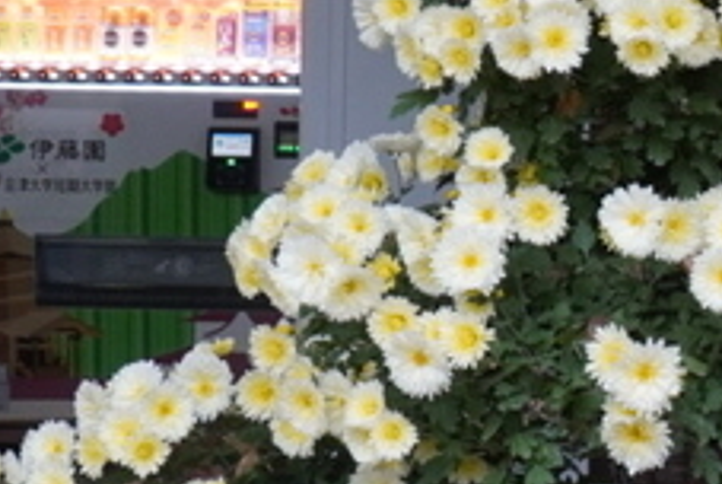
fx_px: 2704
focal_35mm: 135
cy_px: 344
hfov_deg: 14.0
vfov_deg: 10.2
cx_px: 1151
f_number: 6.3
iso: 640
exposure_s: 1/25
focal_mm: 17
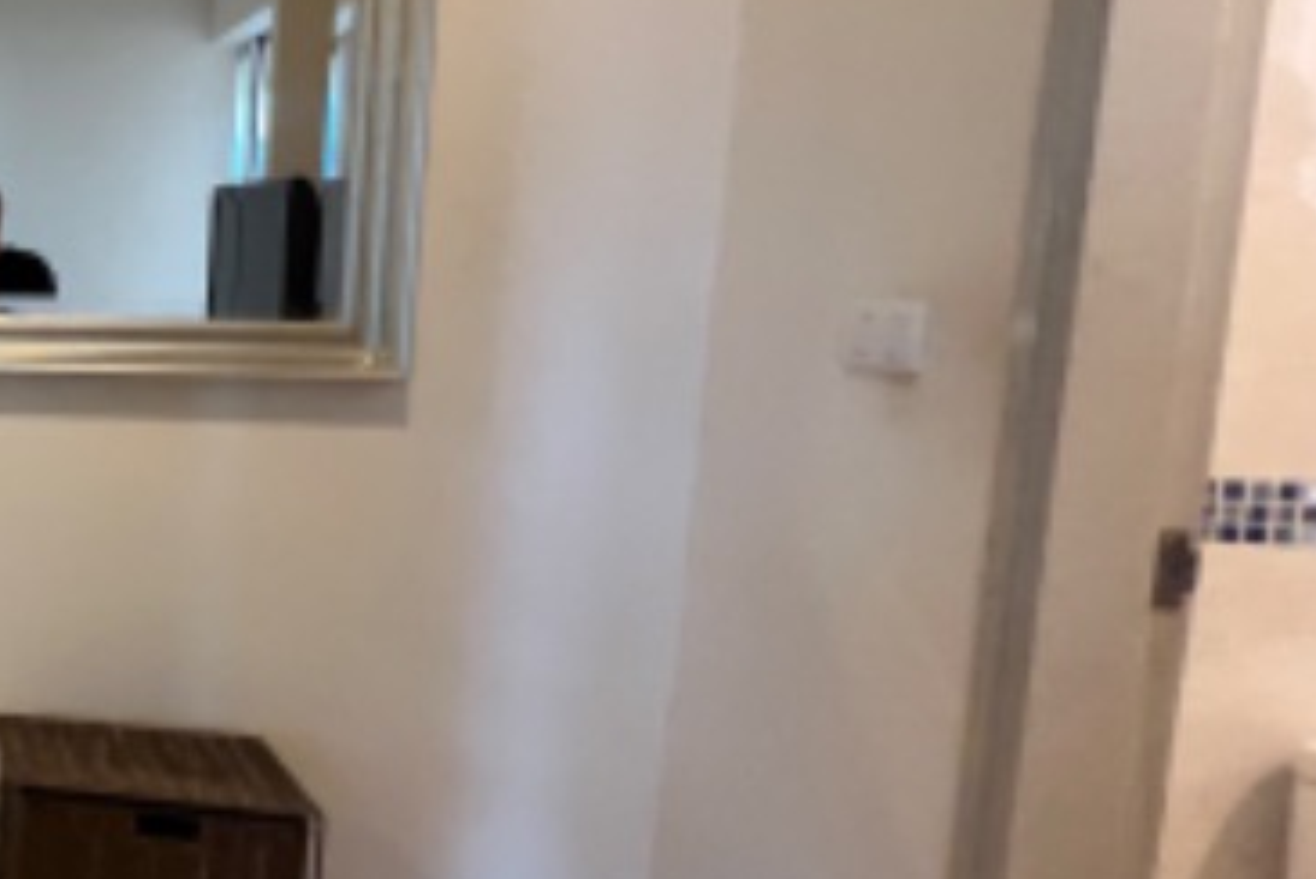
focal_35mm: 37
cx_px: -458
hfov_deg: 34.0
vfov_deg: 36.0
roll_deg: -2.5
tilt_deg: -5.9
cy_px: 407
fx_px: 1354
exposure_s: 1/50
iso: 320
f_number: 1.8
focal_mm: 1.57
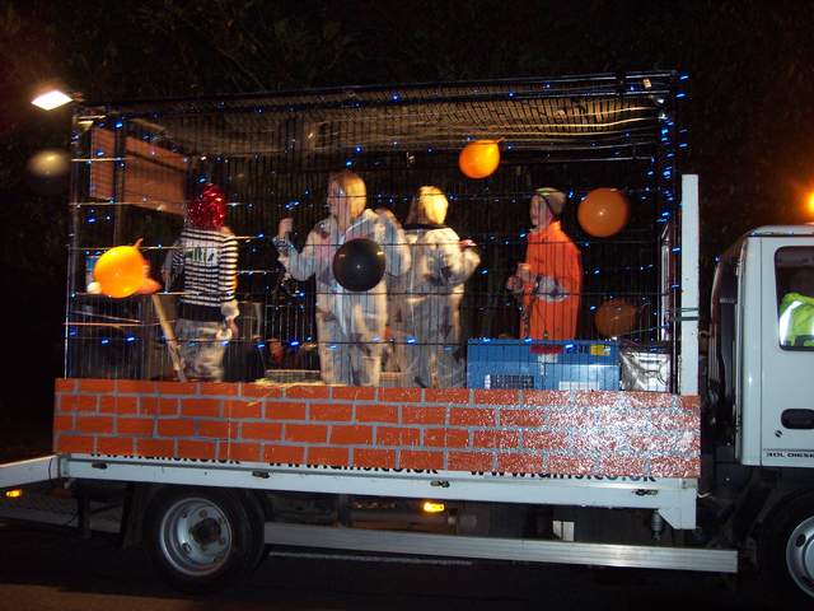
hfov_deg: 49.0
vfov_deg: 37.7
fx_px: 894
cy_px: 306
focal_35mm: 38
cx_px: 407
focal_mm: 8
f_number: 2.8
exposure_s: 1/30
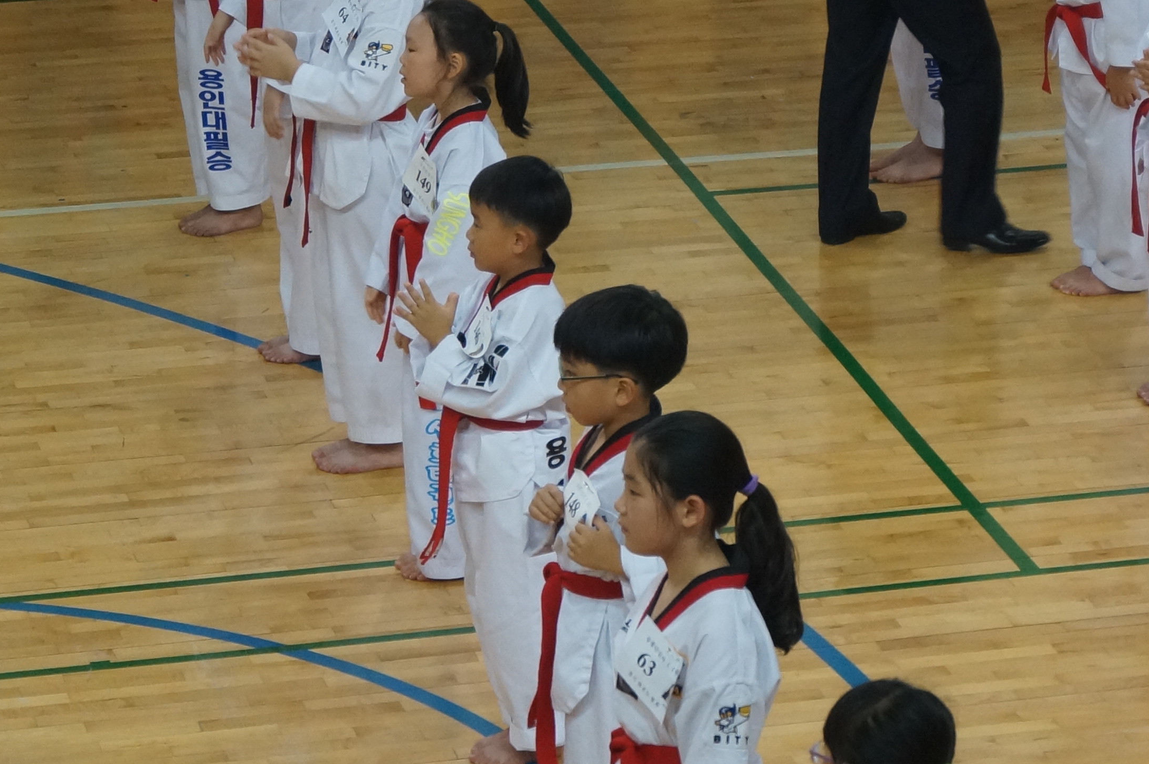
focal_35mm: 186
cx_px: 1088
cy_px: 410
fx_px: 5935
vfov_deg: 7.4
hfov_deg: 11.0
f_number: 5.6
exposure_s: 1/160
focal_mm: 55
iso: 1000
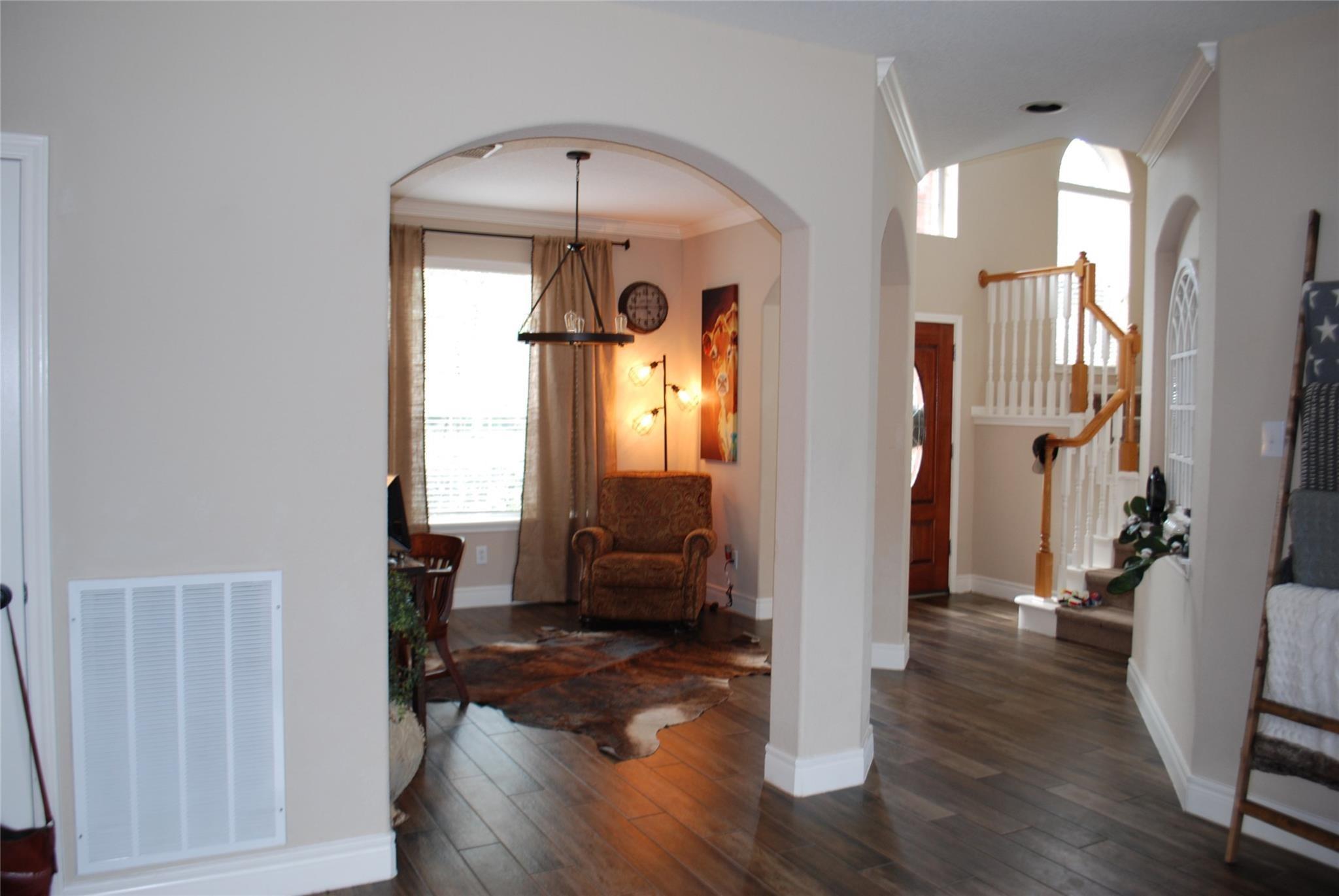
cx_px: 670
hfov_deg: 67.3
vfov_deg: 48.0
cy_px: 448
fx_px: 1005
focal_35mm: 27
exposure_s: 1/20
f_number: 3.5
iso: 200
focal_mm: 18
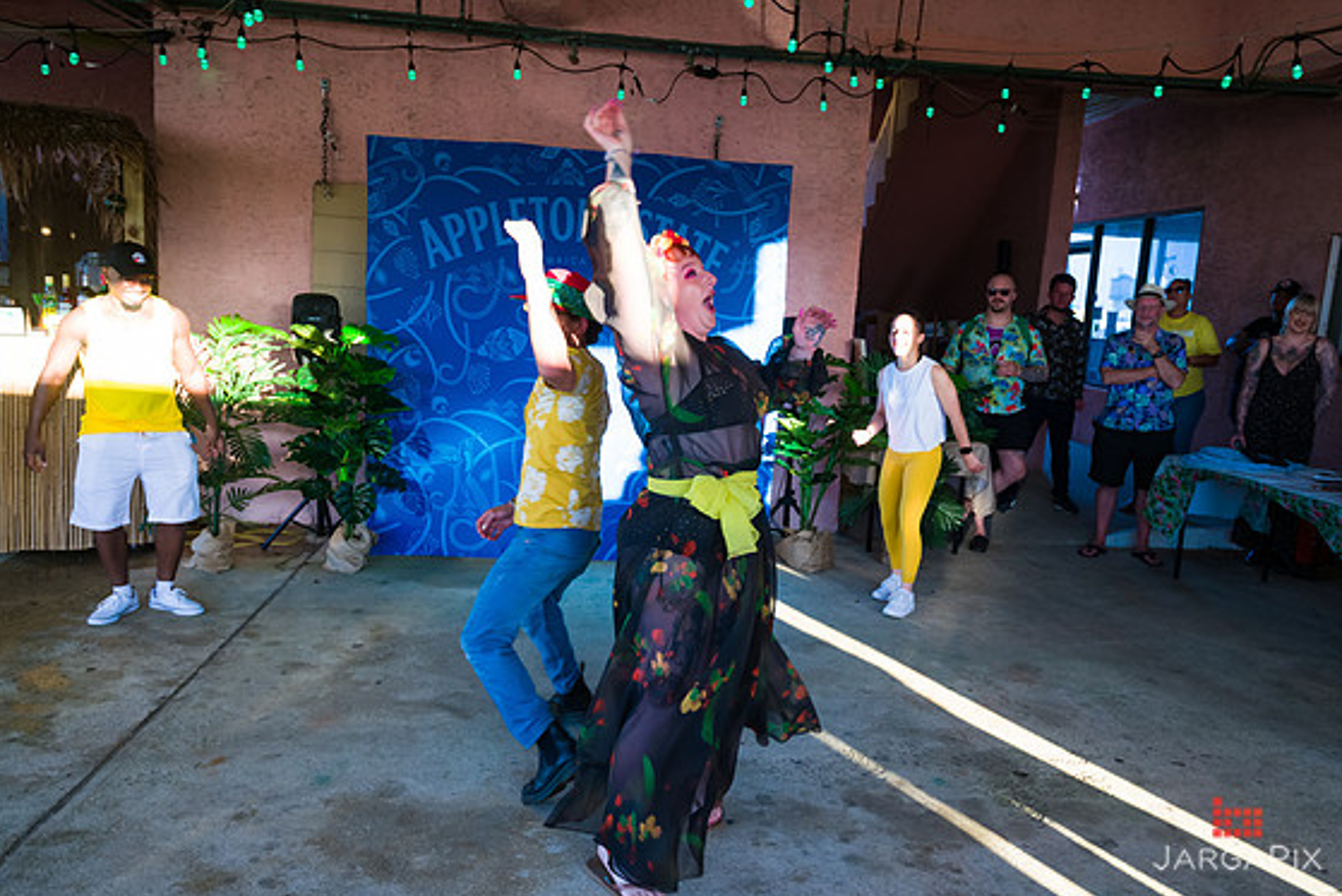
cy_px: 458
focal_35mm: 27
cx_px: 687
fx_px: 1007
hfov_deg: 67.4
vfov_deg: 48.0
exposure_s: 1/160
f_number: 4
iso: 640
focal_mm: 26
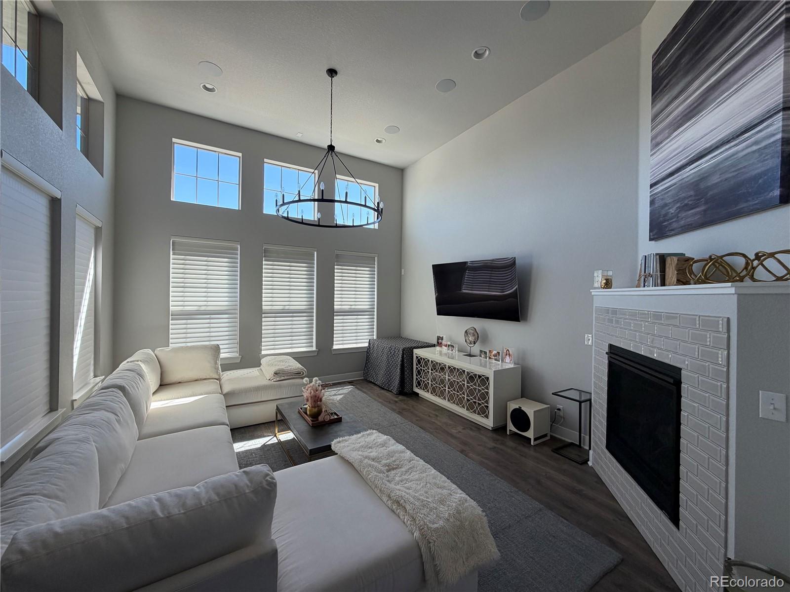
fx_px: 320
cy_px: 296
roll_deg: -1.2
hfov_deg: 102.1
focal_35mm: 14
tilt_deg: -0.6
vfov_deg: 85.7
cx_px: 395
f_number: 2.2
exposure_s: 1/121
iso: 80
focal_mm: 2.22
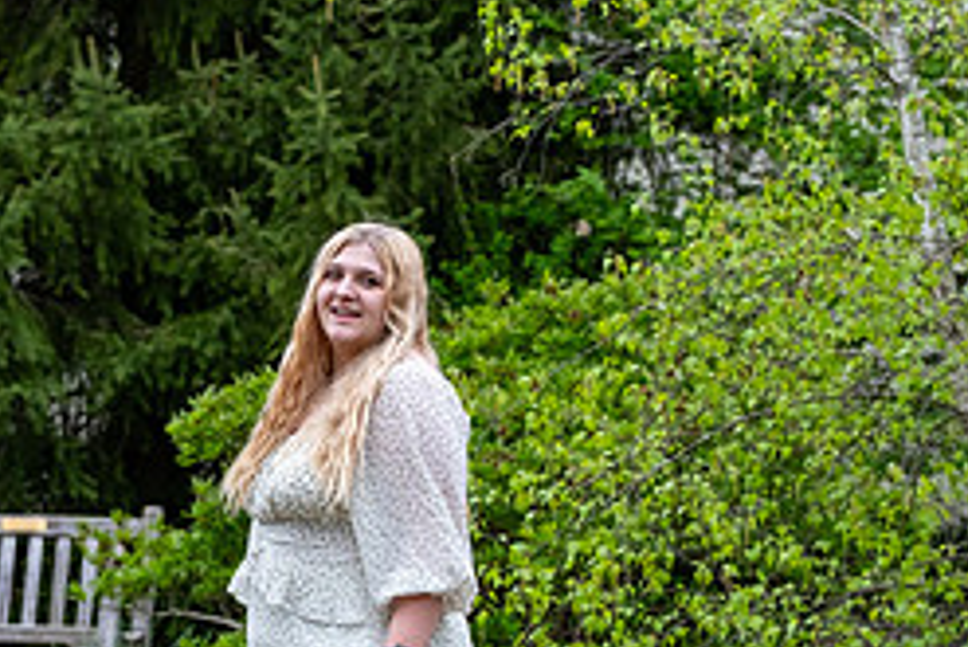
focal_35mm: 207
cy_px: 629
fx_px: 5569
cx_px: 188
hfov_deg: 9.9
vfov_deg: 6.6
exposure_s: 1/400
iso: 250
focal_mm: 58.7
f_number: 4
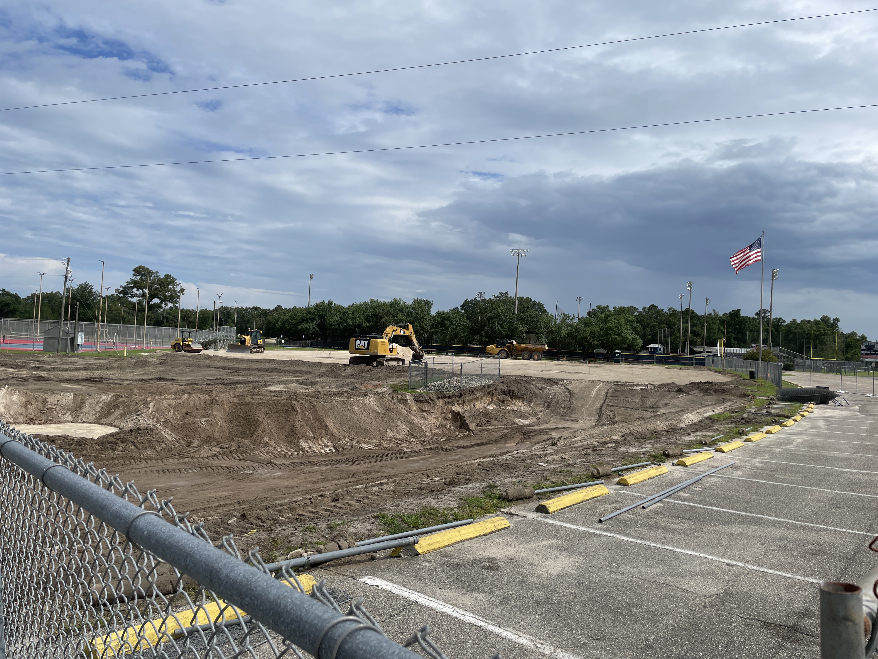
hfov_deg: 67.3
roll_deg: -3.1
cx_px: 439
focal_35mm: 26
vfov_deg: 53.1
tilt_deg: +1.5
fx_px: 659
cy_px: 330
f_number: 1.6
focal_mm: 4.2
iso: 32
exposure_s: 1/6135
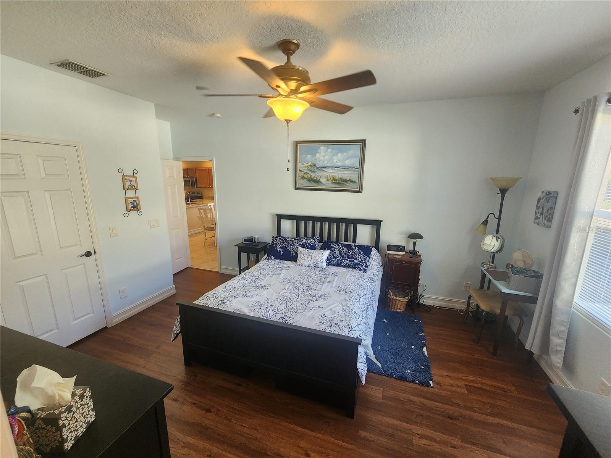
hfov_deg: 106.2
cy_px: 229
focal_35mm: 13
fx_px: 229
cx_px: 306
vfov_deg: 89.9
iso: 200
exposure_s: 1/60
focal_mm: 2.2
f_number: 2.2
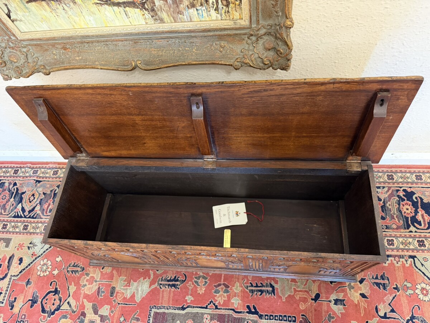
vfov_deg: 56.8
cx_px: 215
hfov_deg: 71.6
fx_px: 298
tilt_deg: -62.6
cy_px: 162
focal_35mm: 24
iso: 800
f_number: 1.78
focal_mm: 6.76
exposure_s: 1/50
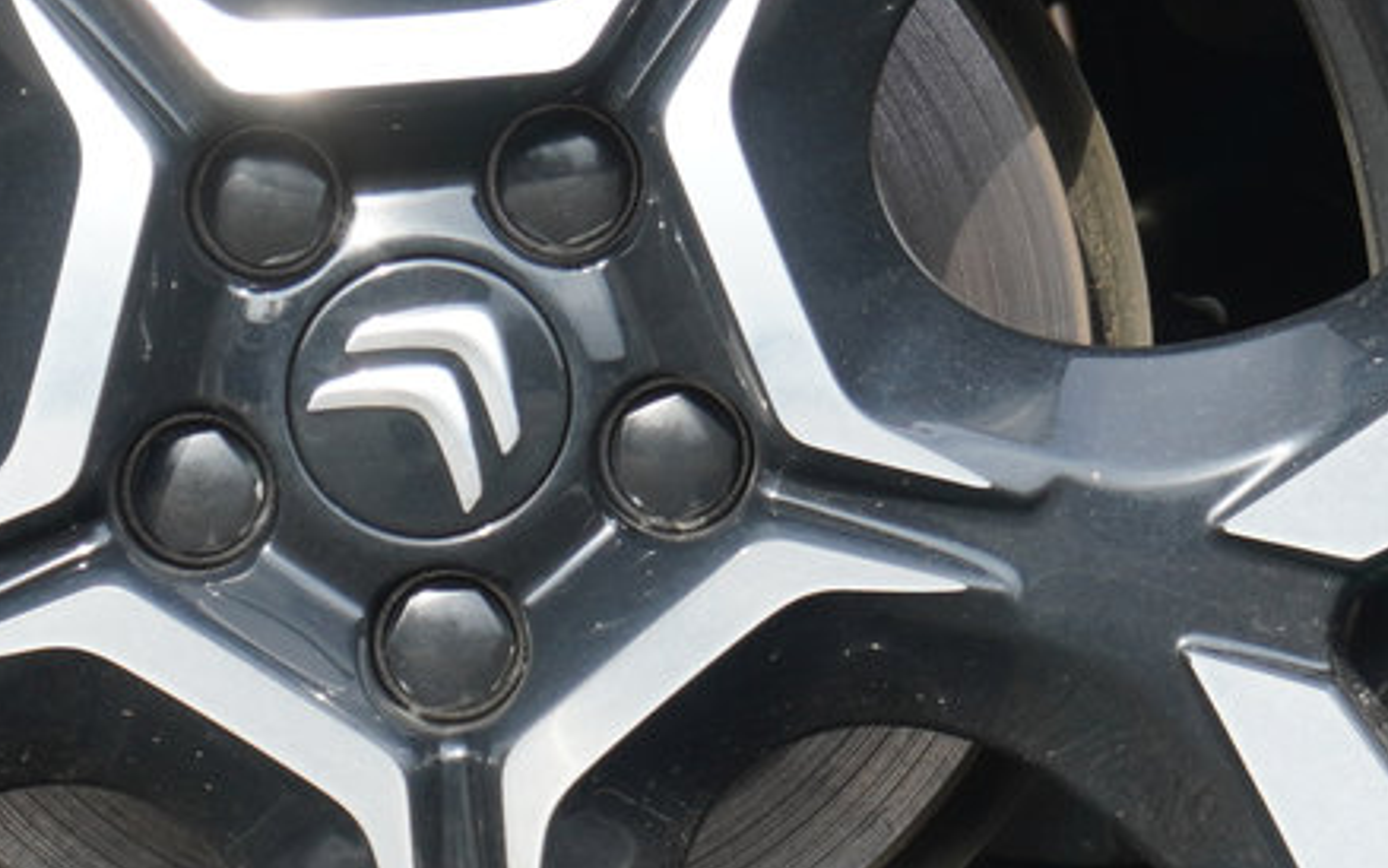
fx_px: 8715
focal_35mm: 230
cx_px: 887
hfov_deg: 9.1
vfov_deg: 5.7
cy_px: 478
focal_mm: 33
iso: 100
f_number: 5.6
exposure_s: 1/60
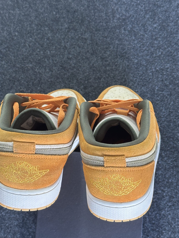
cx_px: 86
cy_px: 150
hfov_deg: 24.0
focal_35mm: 61
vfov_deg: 31.5
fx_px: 420
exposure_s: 1/33
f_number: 1.78
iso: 200
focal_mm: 6.86
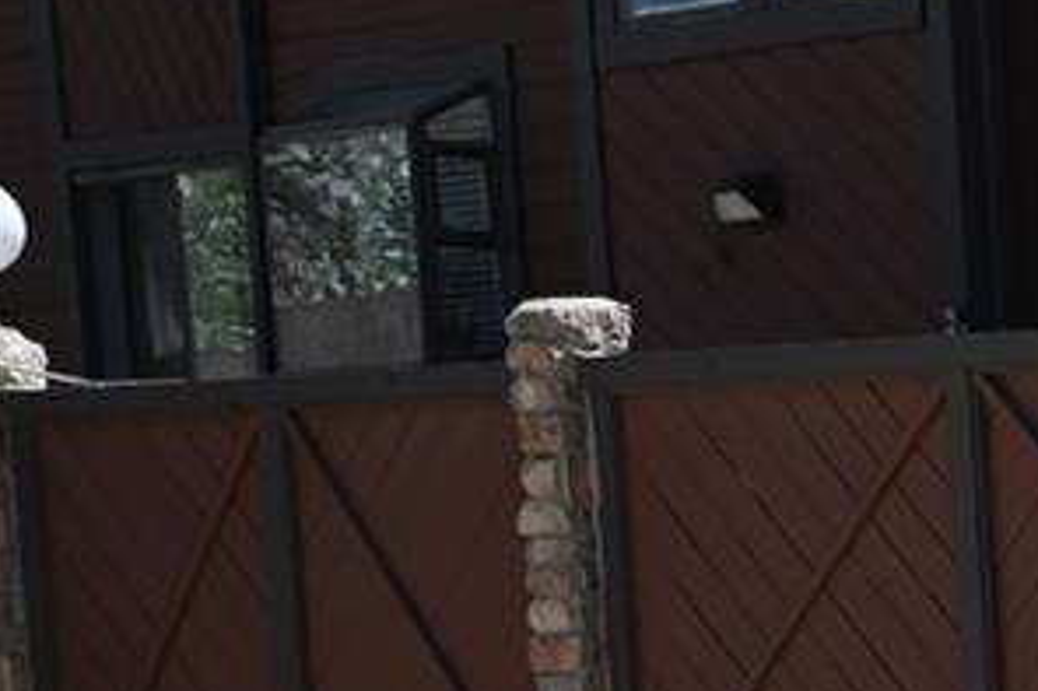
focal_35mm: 216
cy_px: 1538
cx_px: 2690
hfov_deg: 8.5
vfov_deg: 6.1
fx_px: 6224
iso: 100
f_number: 7.1
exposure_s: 1/400
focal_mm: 40
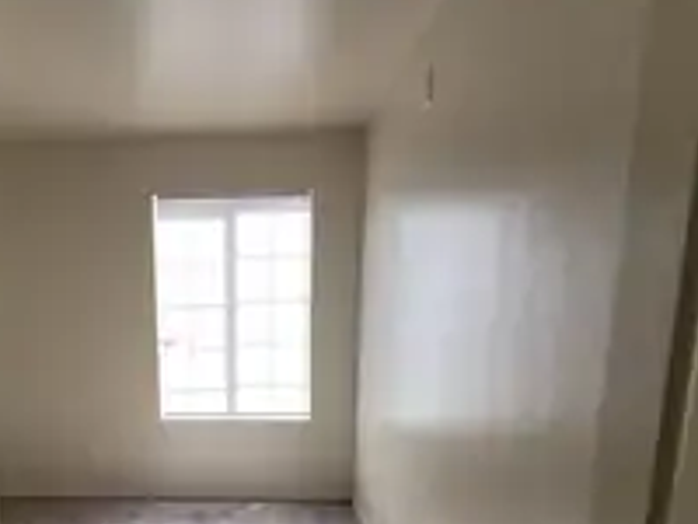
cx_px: 227
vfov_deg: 49.9
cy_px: 419
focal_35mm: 26
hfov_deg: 65.3
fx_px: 524
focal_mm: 2.2
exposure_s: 1/132
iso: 64
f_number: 2.2
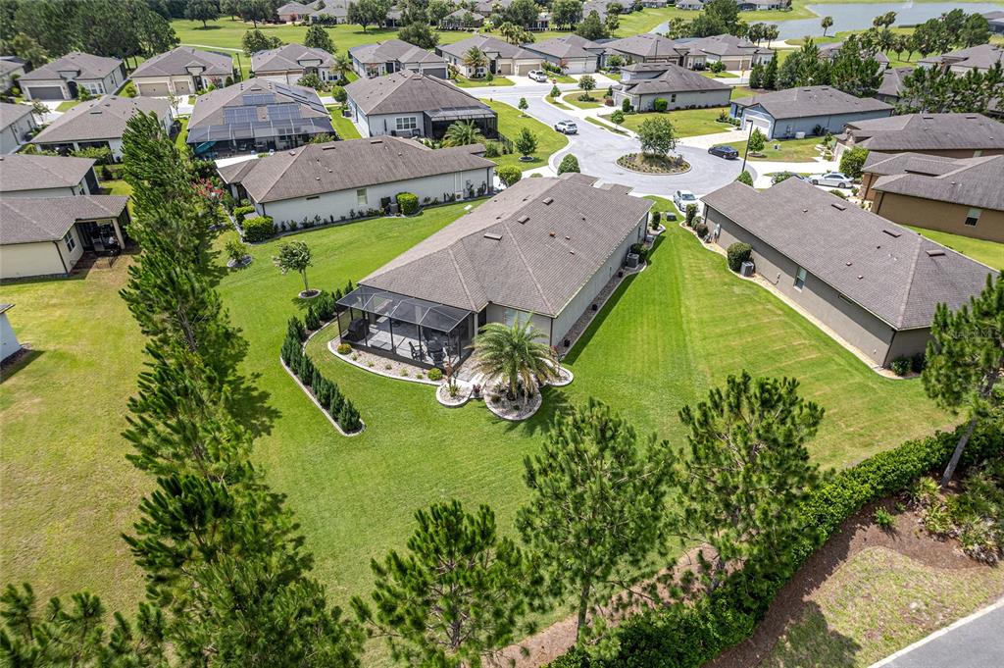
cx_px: 502
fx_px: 613
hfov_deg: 78.6
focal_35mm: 22
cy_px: 334
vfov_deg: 57.1
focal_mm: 8.38
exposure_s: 1/1500
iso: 100
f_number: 2.8
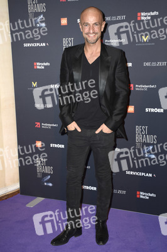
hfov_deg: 26.4
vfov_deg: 38.9
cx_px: 84
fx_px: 355
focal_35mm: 51
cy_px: 126
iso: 640
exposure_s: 1/160
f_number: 4.5
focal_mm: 34
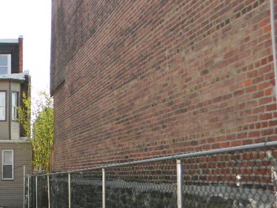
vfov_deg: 22.7
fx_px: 512
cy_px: 157
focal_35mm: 64
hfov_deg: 27.8
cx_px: -22
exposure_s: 1/346
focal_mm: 5
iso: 112
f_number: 3.5
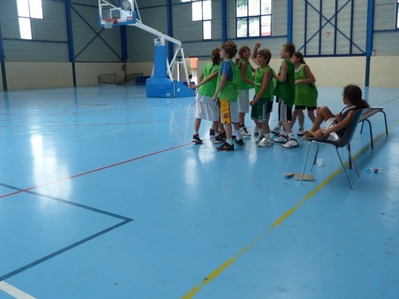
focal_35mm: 32
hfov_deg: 56.6
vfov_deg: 44.1
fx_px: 369
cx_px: 228
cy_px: 140
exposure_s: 1/60
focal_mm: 4.5
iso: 100
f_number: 2.8
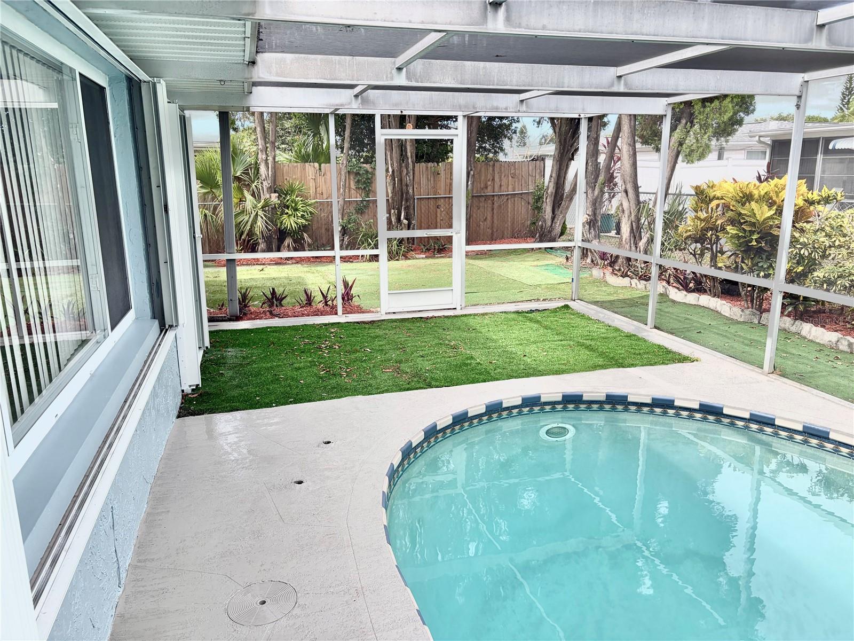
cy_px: 320
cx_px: 427
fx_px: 641
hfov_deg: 67.3
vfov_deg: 53.1
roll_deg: +0.2
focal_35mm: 26
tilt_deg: -10.2
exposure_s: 1/716
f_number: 1.6
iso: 50
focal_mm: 5.96
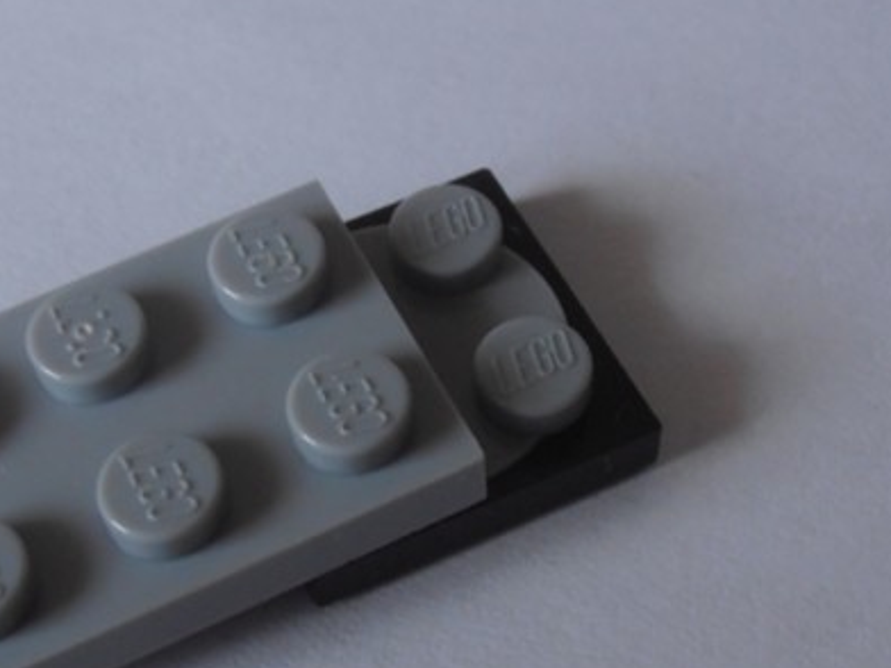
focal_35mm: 85
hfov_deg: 23.0
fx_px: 2188
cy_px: 340
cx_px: 366
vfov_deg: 17.4
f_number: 3.9
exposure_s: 1/40
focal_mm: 6.61
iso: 80
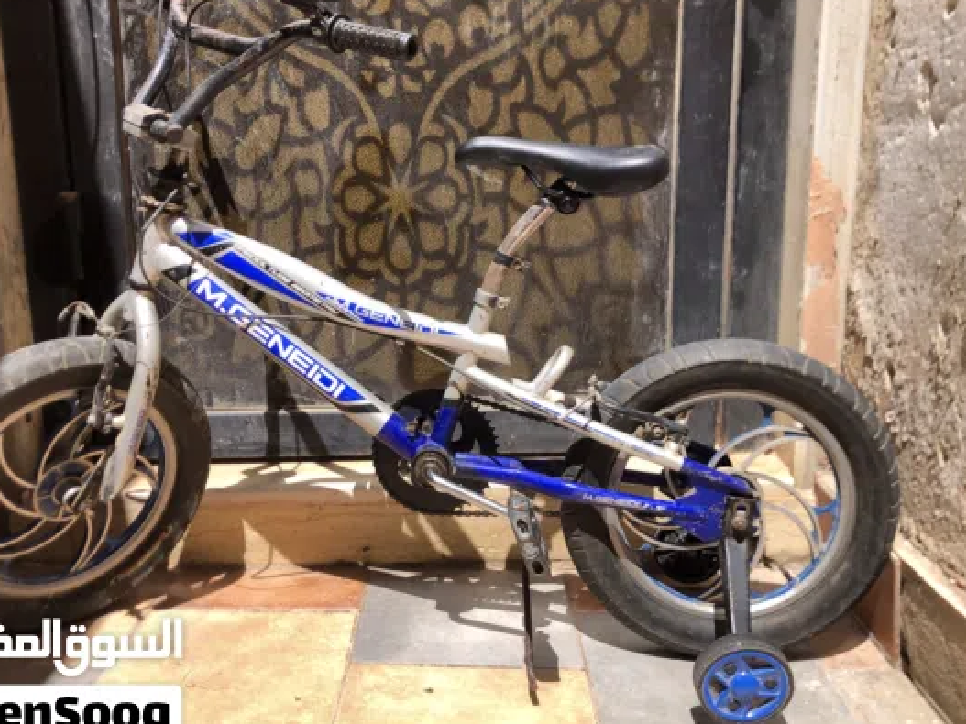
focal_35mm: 34
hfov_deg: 53.9
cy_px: 354
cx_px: 458
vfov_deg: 41.8
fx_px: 949
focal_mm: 3.99
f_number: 1.8
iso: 20
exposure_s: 1/1091
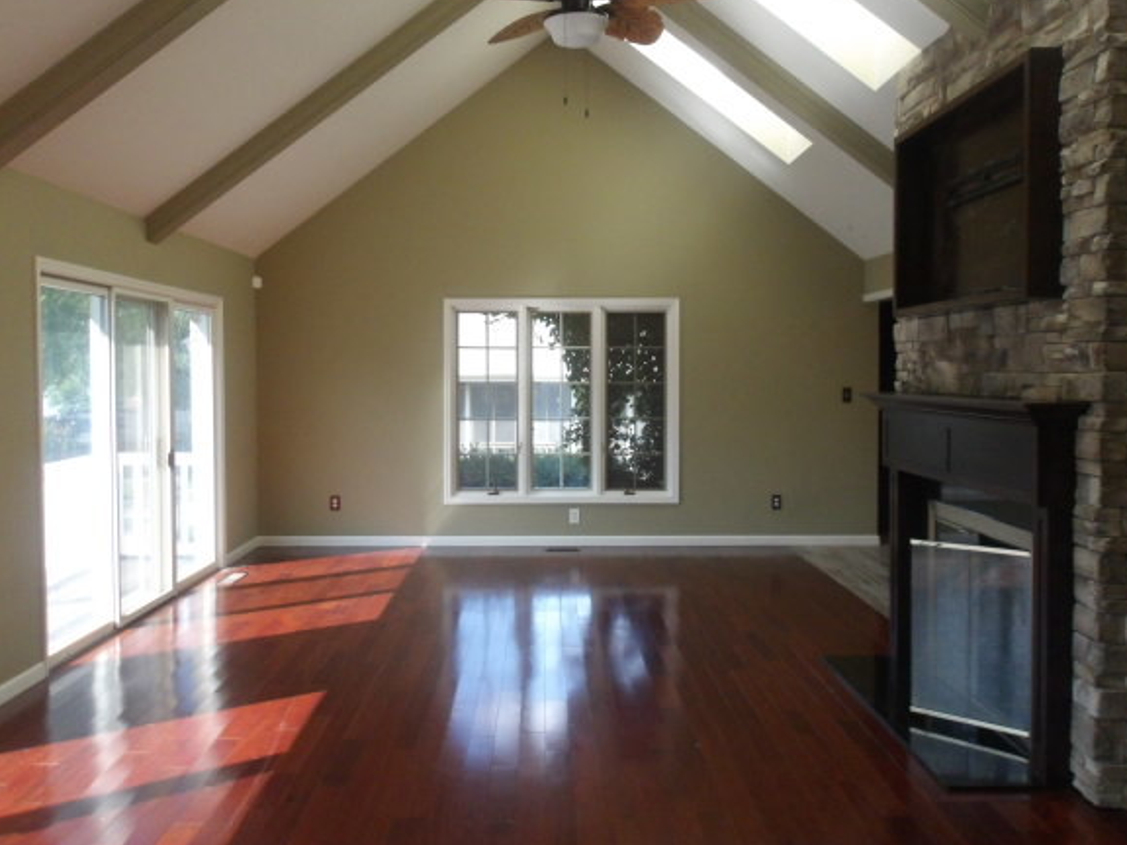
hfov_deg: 60.0
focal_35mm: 30
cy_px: 411
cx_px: 562
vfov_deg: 46.8
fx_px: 977
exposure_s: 1/60
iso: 742
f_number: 10.4
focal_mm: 4.9
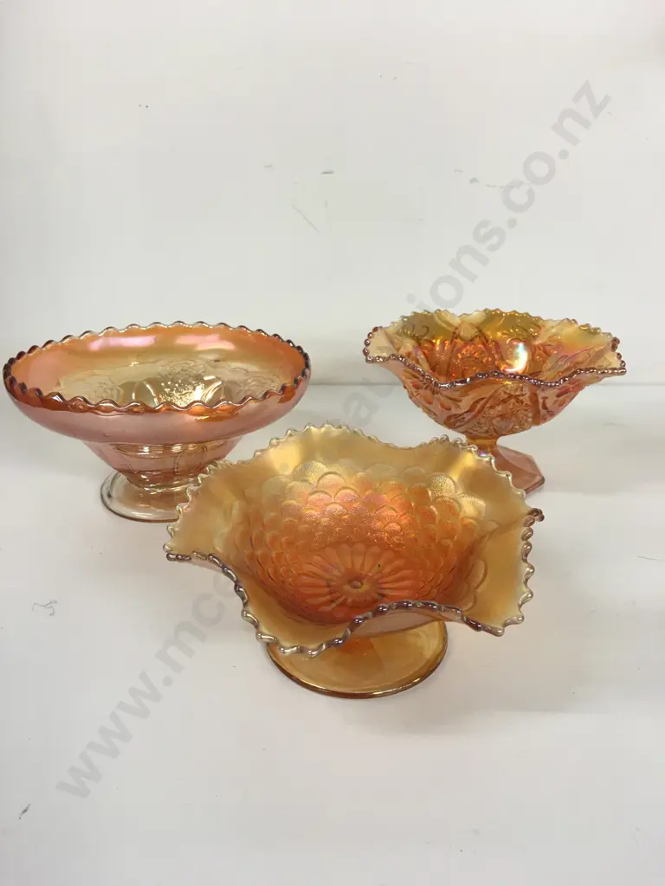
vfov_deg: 61.7
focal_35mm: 29
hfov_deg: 48.2
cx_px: 332
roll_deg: -1.0
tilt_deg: -23.5
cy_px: 443
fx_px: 743
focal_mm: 4.15
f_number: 2.2
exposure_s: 1/33
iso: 50
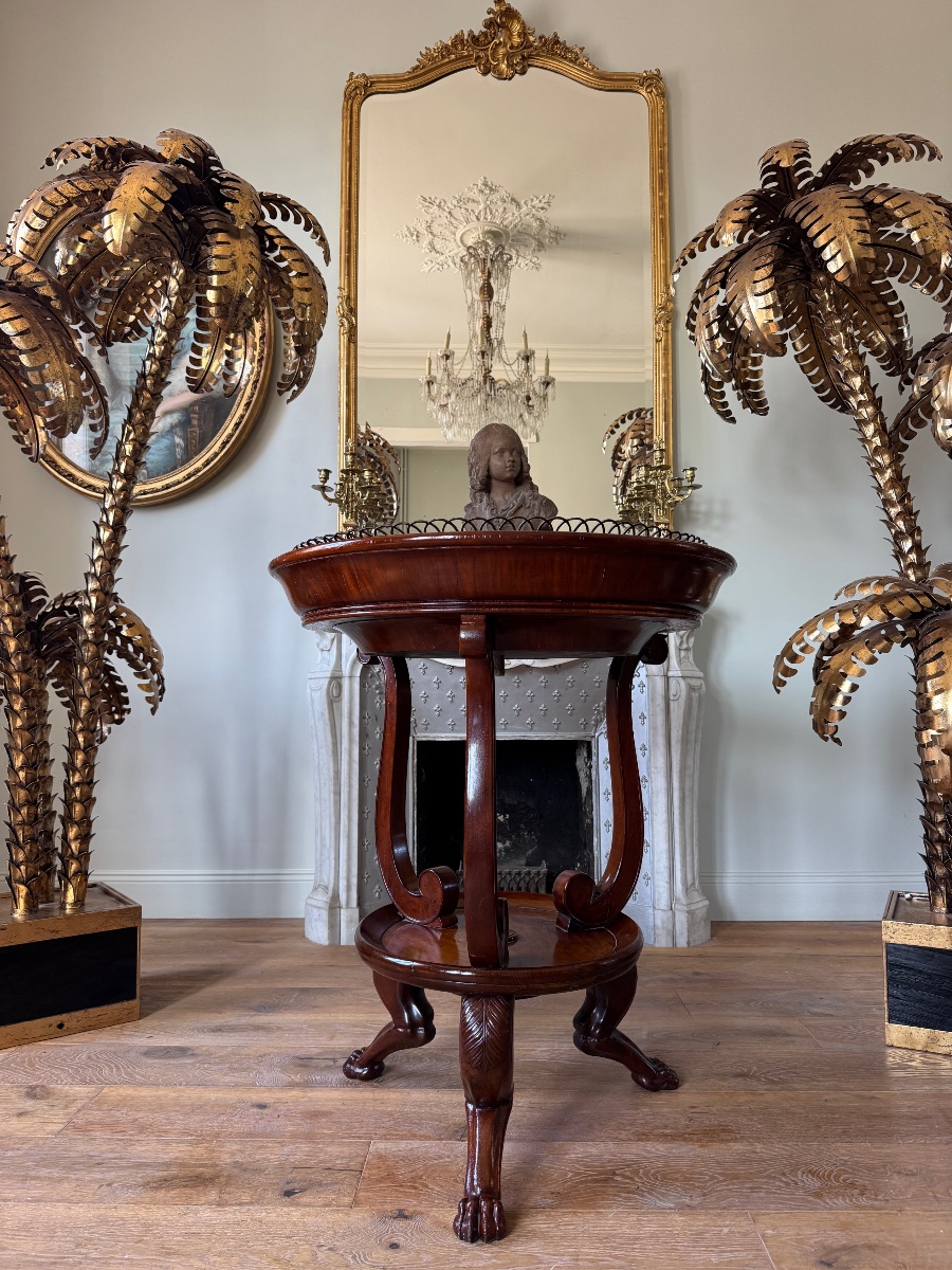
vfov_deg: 71.6
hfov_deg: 56.8
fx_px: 880
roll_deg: +0.0
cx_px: 476
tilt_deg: +3.9
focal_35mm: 24
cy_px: 635
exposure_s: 1/109
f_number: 1.78
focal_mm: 6.76
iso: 200
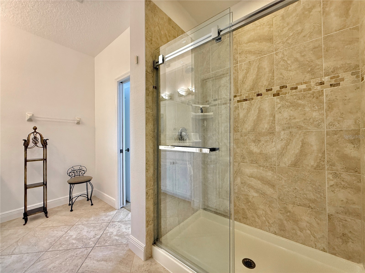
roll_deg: -0.4
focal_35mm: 14
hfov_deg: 102.1
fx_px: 148
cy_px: 136
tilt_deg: +1.3
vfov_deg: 85.7
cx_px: 182
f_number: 2.2
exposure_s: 1/120
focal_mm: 2.22
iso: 320
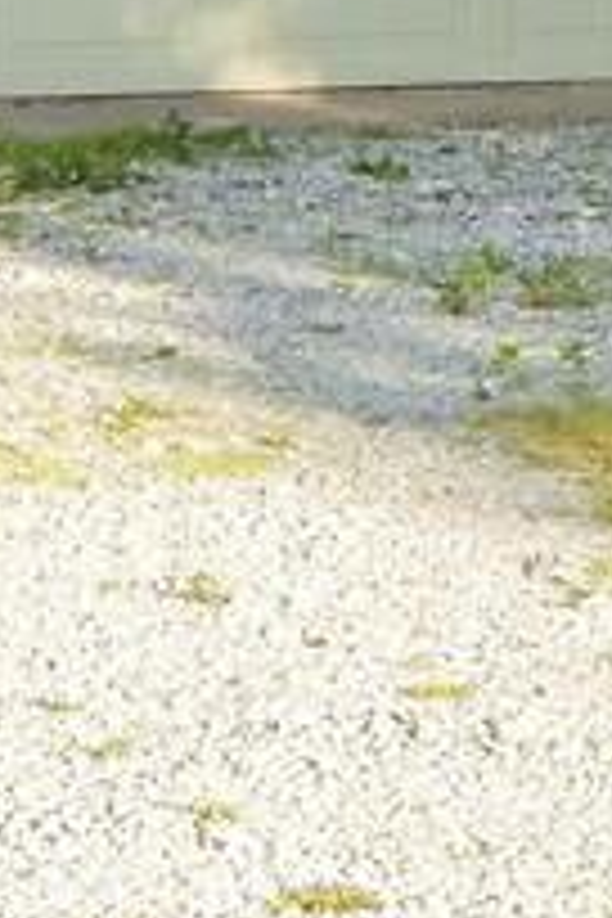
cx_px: 1058
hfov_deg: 6.0
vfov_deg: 8.9
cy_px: -432
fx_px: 5737
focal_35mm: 225
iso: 200
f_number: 3.6
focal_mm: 7.7
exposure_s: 1/500
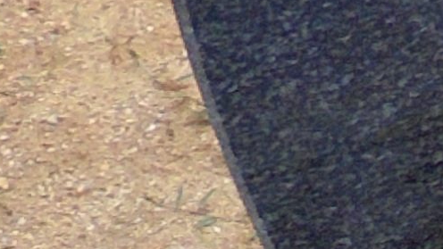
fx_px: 1738
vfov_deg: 8.1
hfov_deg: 13.0
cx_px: 832
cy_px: -52
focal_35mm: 148
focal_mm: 4.6
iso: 400
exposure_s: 1/125
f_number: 11.5
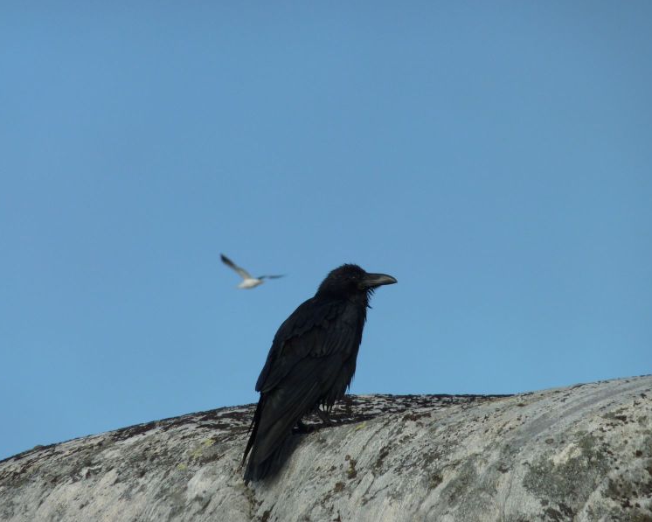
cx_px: 342
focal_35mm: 314
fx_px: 6060
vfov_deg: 4.9
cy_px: 261
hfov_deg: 6.2
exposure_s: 1/500
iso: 80
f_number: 5.6
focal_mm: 49.2
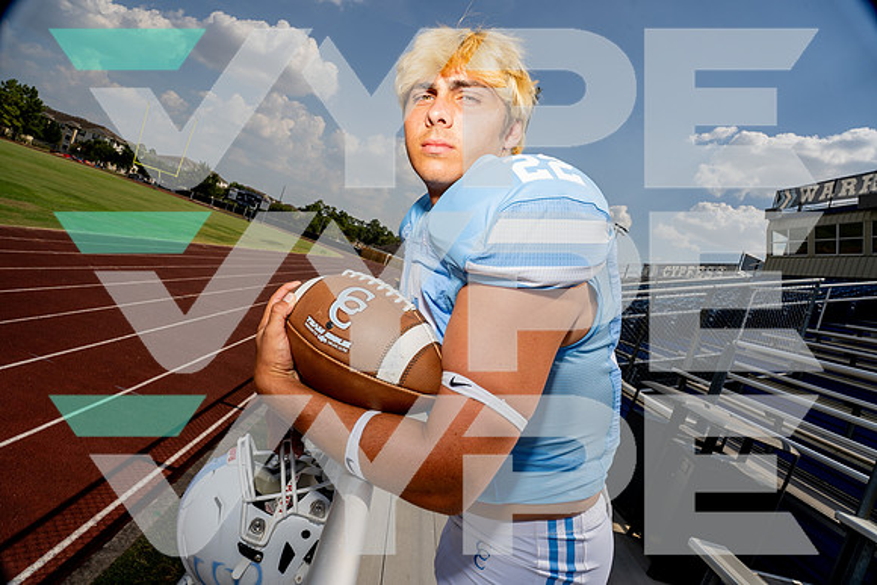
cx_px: 438
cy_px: 292
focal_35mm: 20
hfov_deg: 84.0
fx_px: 487
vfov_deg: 62.0
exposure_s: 1/250
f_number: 11
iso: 125
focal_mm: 20
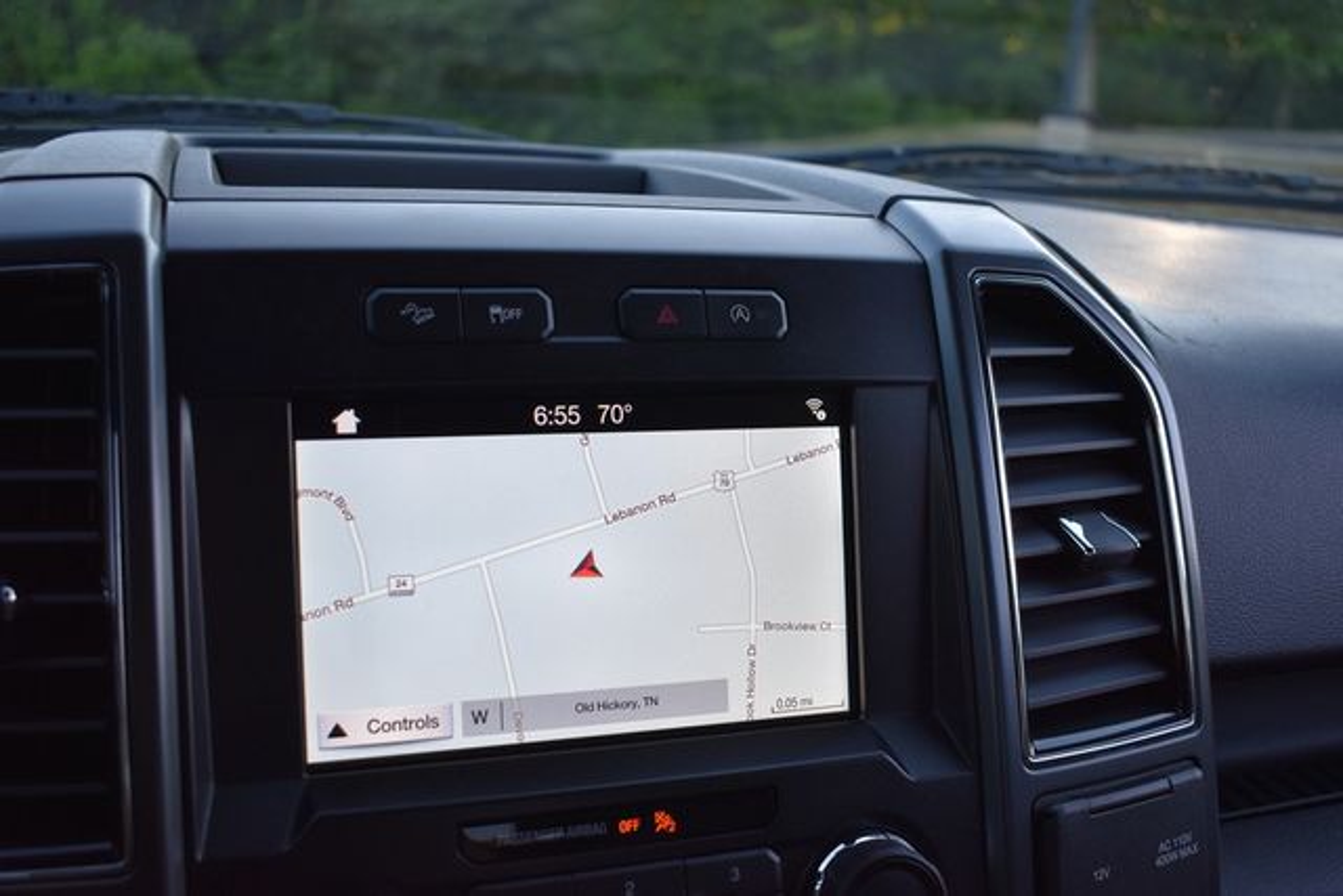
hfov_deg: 51.3
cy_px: 448
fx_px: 1399
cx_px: 672
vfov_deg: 35.5
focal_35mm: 38
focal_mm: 25
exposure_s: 1/250
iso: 500
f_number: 4
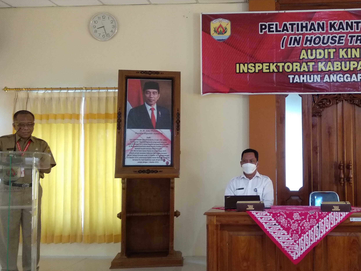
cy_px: 141
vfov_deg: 34.3
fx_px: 438
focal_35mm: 42
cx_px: 251
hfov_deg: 43.9
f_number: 2.2
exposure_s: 1/25
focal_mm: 3.81
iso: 500
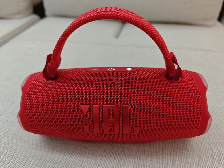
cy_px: 84
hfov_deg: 73.9
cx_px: 112
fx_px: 149
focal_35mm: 23
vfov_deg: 58.9
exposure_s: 1/50
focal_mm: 8.72
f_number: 1.63
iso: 500
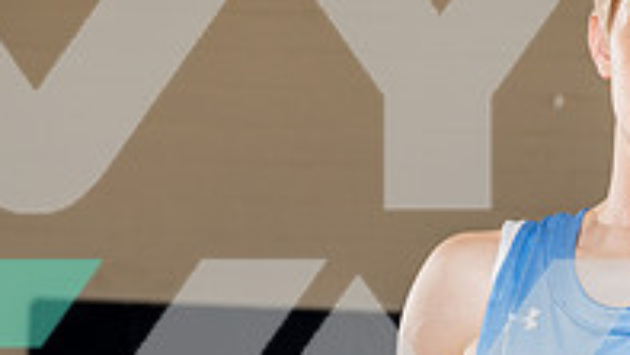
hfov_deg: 12.1
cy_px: 430
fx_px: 2941
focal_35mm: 176
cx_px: 582
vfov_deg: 6.9
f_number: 5.6
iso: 400
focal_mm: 57
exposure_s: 1/250
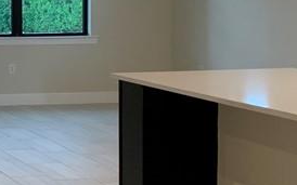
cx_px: -126
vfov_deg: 12.6
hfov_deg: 18.3
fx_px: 833
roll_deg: +0.4
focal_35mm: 103
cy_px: 8
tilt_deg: -2.0
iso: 100
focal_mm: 4.25
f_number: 1.8
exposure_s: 1/60
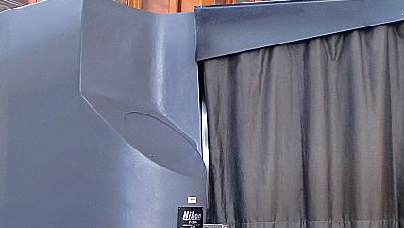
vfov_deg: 20.7
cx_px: 187
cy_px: 205
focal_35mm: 57
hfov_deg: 36.6
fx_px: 611
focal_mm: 6.3
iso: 250
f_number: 3.1
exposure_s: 1/60
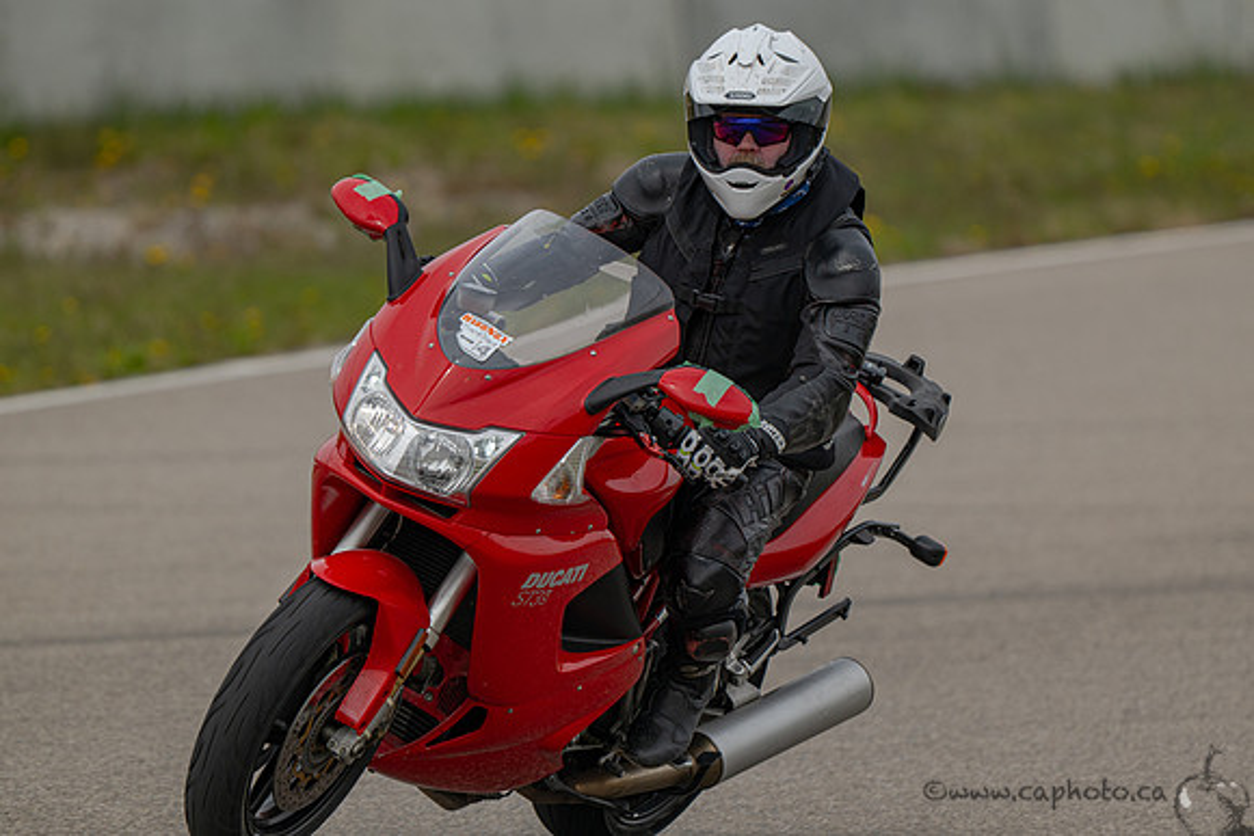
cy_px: 339
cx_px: 746
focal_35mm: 713
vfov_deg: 1.9
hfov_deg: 2.9
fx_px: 24858
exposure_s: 1/1250
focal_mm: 600
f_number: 6.3
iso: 250
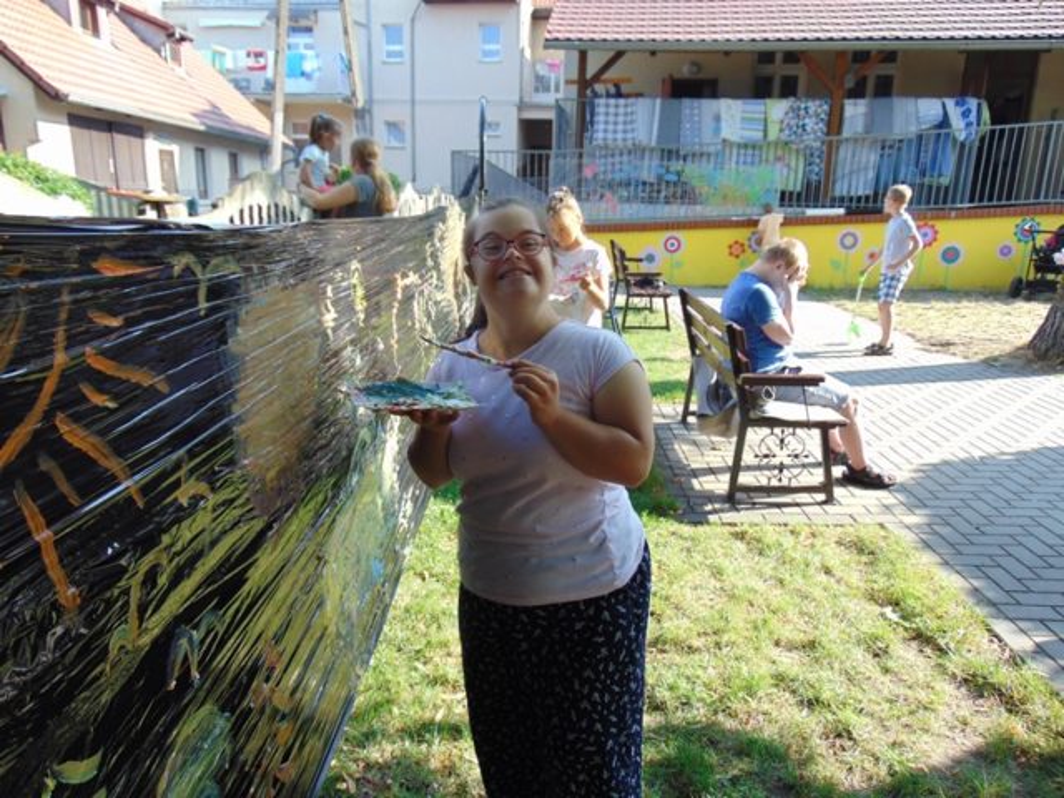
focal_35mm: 25
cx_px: 532
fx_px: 768
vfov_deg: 54.9
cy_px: 399
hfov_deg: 69.4
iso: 80
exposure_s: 1/60
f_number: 3
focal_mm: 4.5
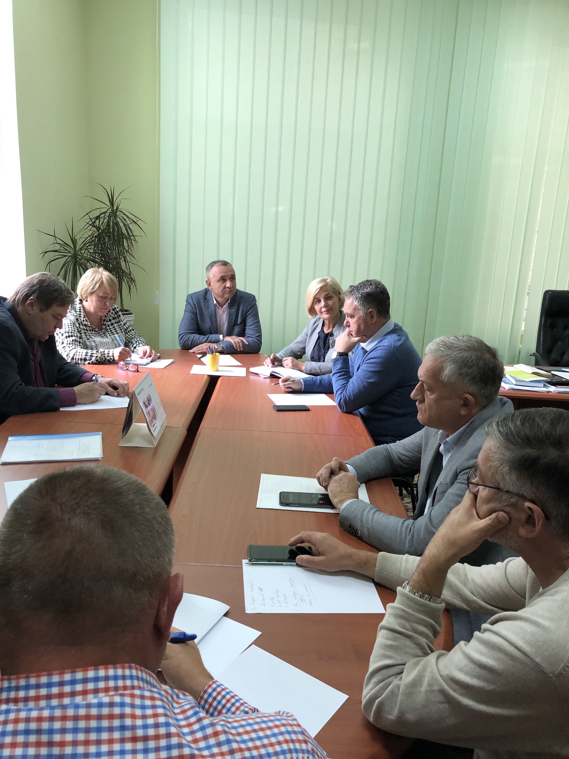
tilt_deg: -13.3
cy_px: 380
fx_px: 614
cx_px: 284
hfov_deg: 49.7
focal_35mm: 28
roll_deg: -2.0
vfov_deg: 63.4
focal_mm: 4
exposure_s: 1/33
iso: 40
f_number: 1.8
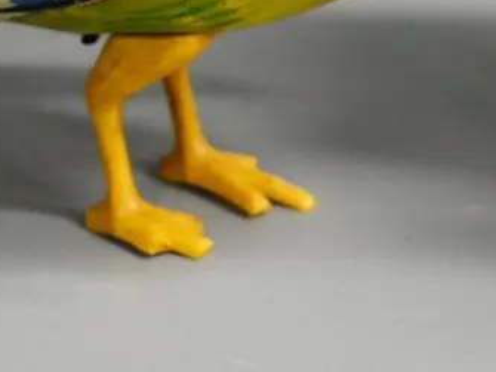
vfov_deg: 9.4
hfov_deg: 12.9
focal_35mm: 153
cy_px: -194
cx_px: 132
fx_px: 2191
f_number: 5
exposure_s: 1/80
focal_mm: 25
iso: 3200
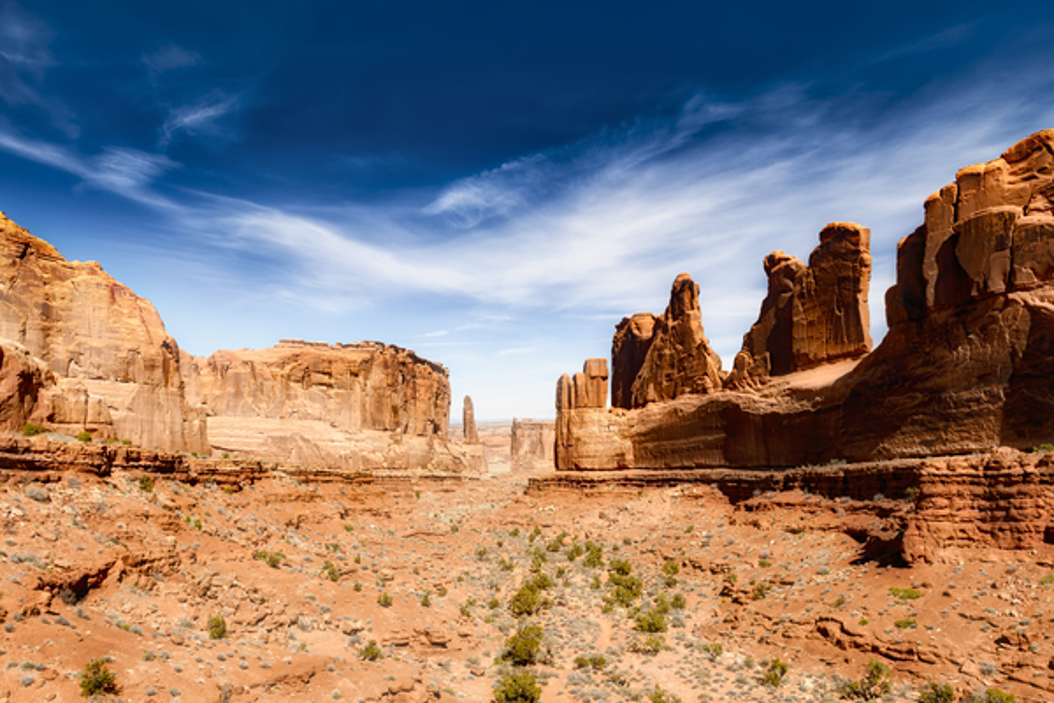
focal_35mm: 24
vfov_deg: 53.1
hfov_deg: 73.7
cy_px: 352
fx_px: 703
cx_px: 527
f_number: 7.1
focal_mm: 24
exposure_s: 1/250
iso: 64
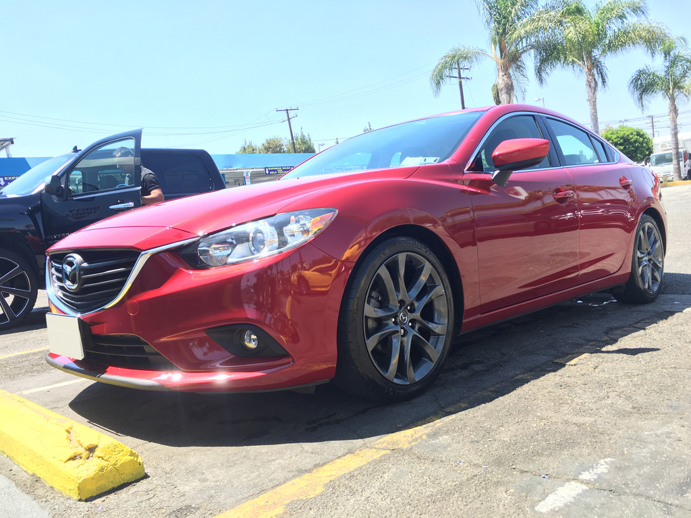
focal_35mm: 29
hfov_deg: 61.7
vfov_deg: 48.2
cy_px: 259
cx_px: 346
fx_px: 579
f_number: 2.2
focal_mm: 4.15
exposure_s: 1/296
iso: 25
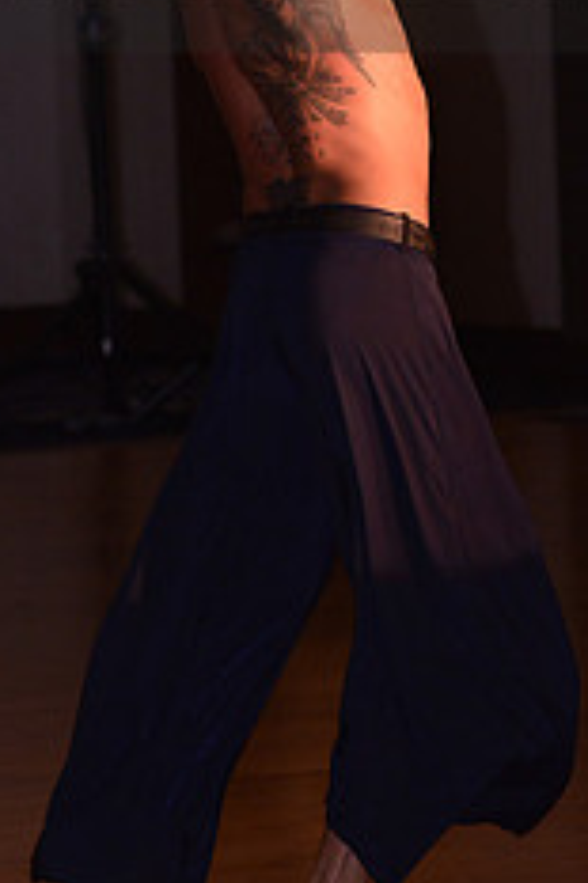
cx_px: 355
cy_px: -72
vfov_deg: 5.3
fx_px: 9470
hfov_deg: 3.6
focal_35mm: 386
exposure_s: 1/250
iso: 1600
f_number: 5.6
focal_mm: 155
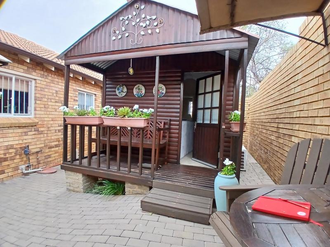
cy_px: 124
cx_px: 165
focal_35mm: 17
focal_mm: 1.4
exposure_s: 1/50
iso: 64
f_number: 2.2
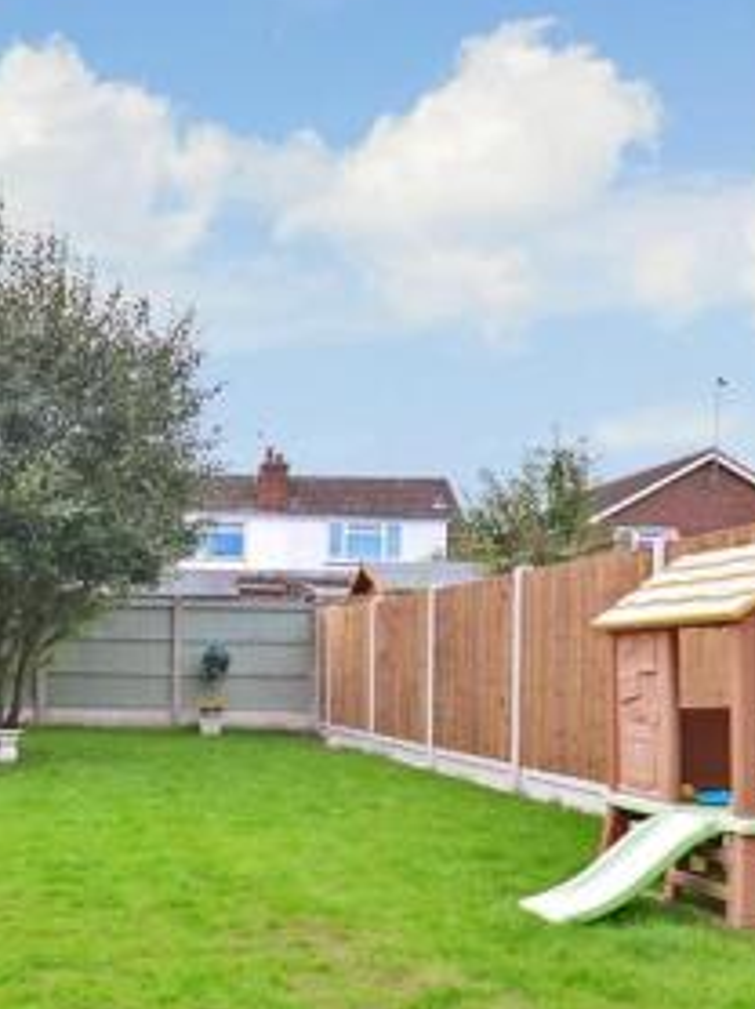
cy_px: 671
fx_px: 990
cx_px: 25
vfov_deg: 53.0
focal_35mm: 34
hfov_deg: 37.9
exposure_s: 1/160
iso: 200
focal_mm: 10
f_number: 6.3
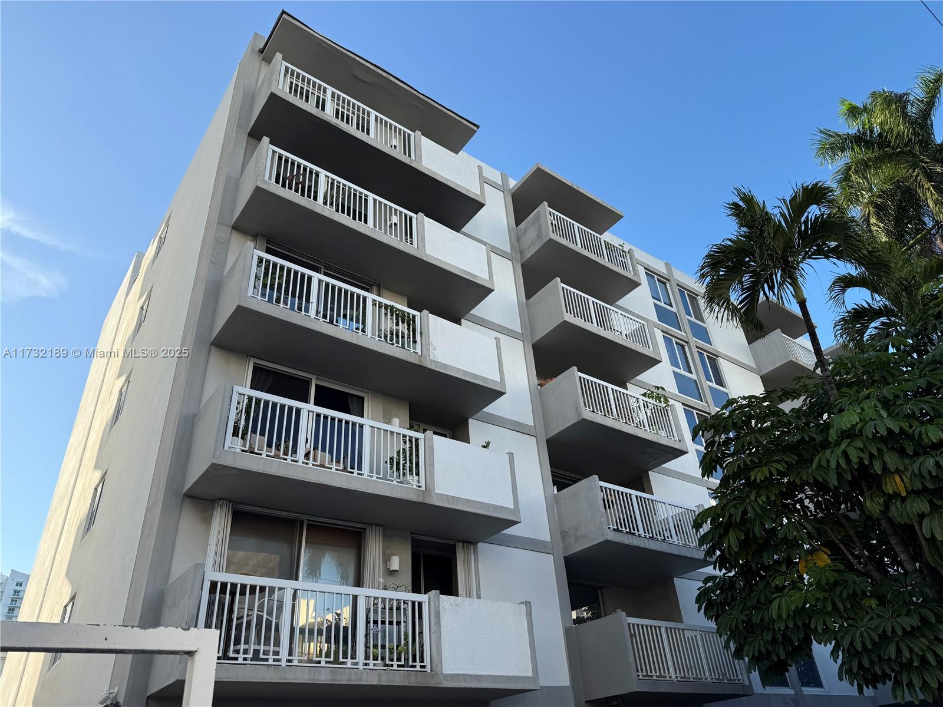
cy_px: 354
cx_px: 472
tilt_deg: +33.4
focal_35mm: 24
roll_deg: +4.8
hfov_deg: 71.6
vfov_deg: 56.8
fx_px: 654
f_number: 1.78
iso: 80
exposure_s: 1/2110
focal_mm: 6.76
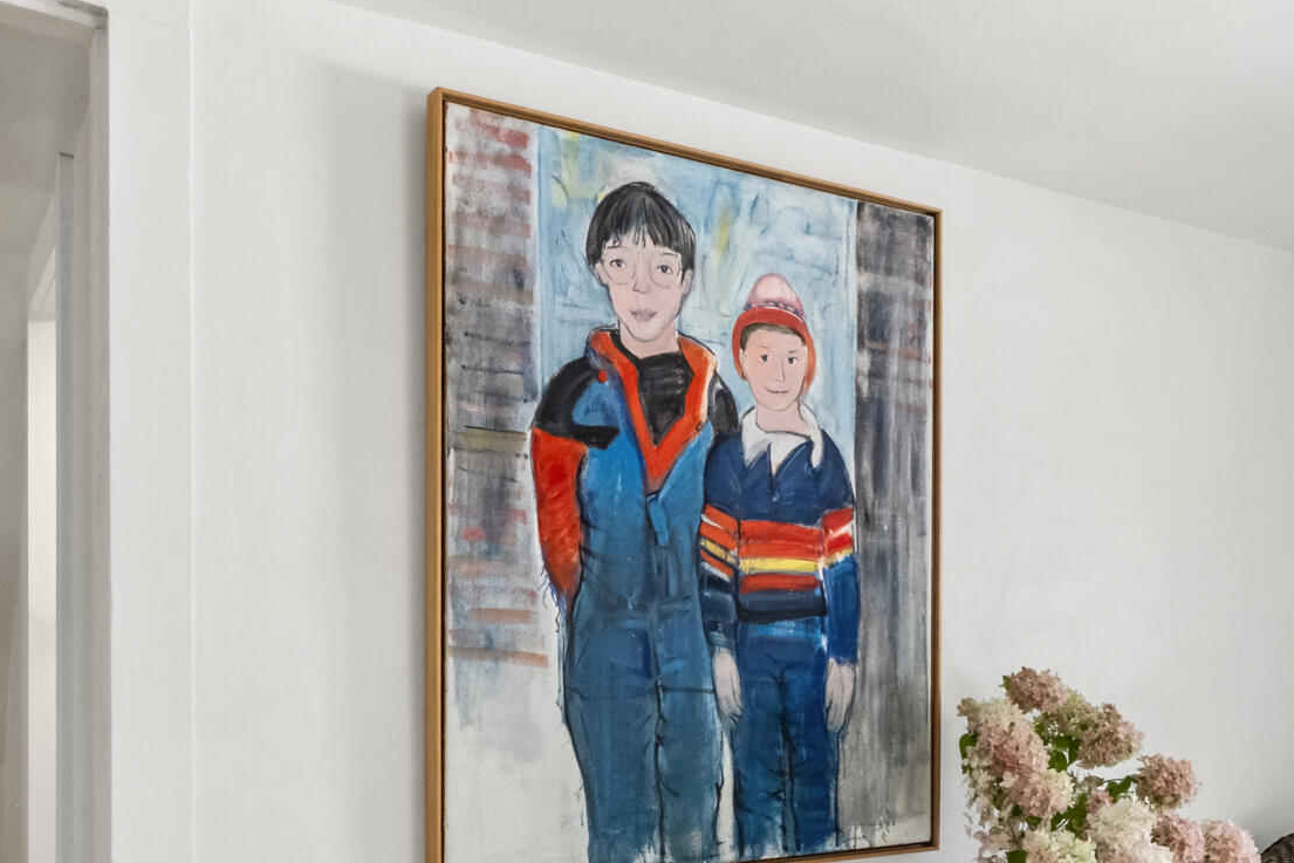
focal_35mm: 38
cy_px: 657
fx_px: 1366
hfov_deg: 49.2
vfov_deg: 34.3
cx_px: 931
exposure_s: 1/15
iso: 500
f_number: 8
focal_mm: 9.2
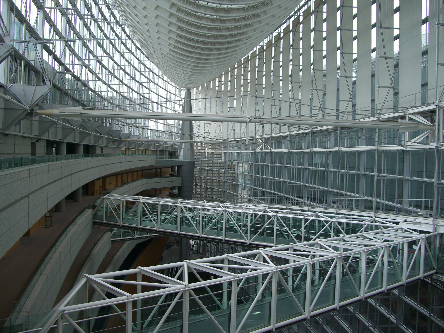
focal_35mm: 38
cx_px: 222
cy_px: 166
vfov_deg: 37.7
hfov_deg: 49.0
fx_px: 487
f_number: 2.8
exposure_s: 1/160
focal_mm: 7.9
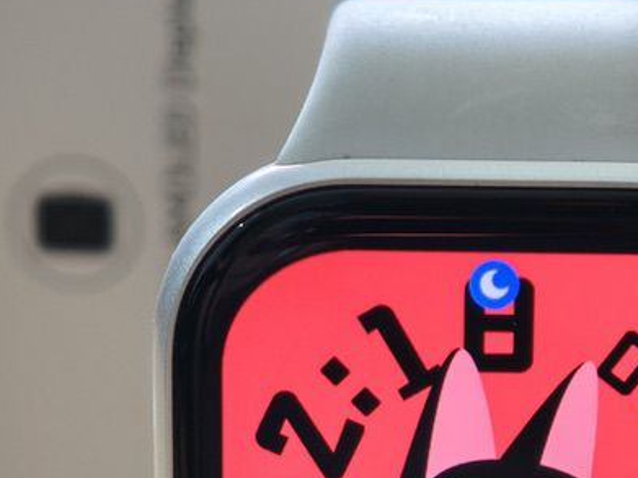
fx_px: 3298
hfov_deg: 11.0
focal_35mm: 179
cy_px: 516
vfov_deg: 8.2
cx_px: 527
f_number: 1.8
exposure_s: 1/100
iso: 640
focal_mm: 11.5
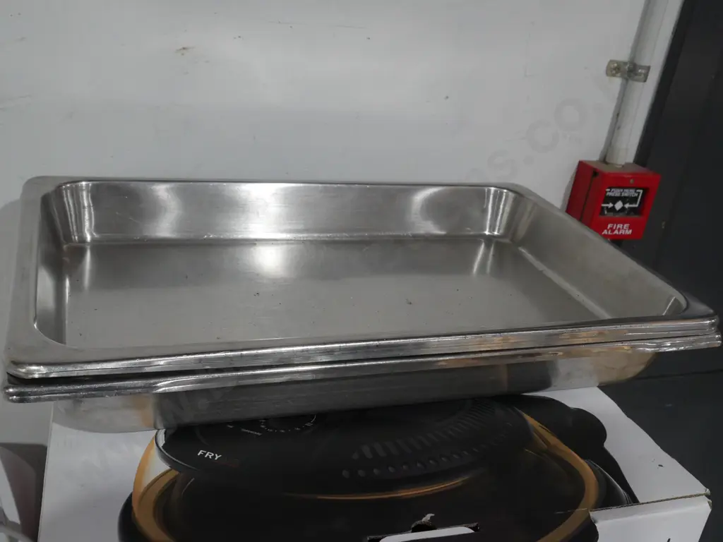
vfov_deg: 39.7
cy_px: 271
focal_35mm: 36
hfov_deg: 51.4
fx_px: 752
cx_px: 362
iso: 1250
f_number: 7.1
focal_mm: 18
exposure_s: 1/60
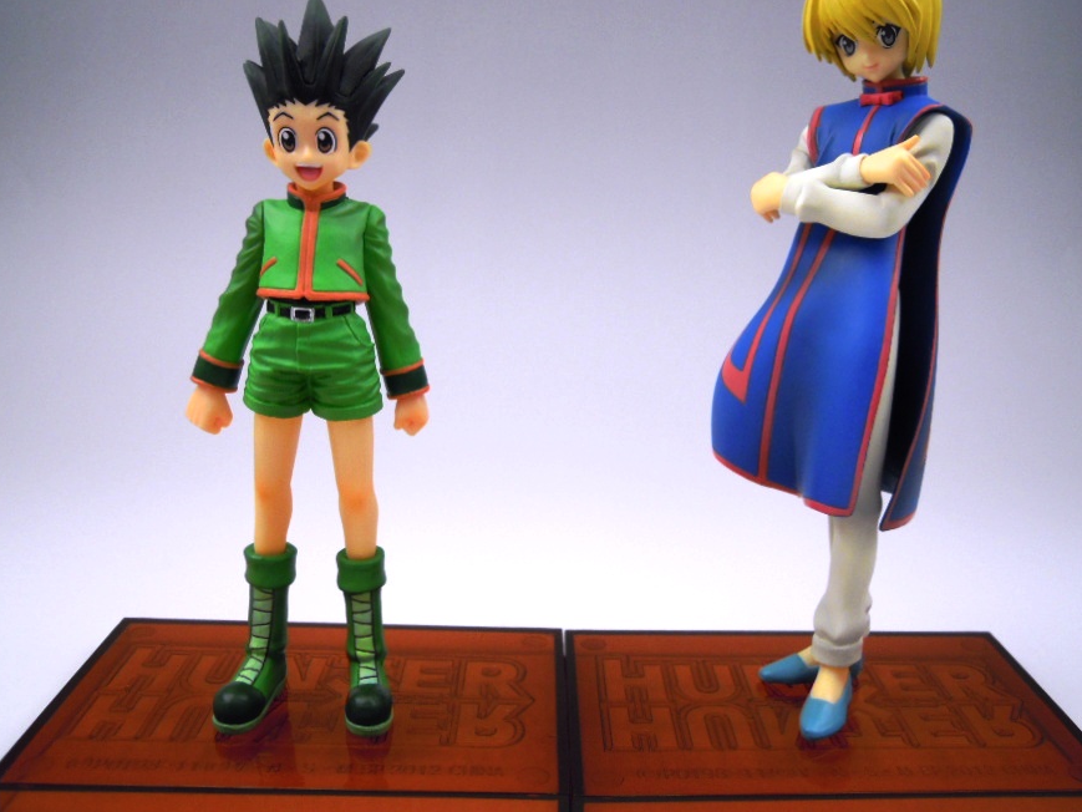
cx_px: 574
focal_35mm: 33
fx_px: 1032
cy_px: 376
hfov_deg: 55.3
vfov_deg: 42.9
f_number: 2.7
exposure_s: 1/250
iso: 250
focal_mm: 5
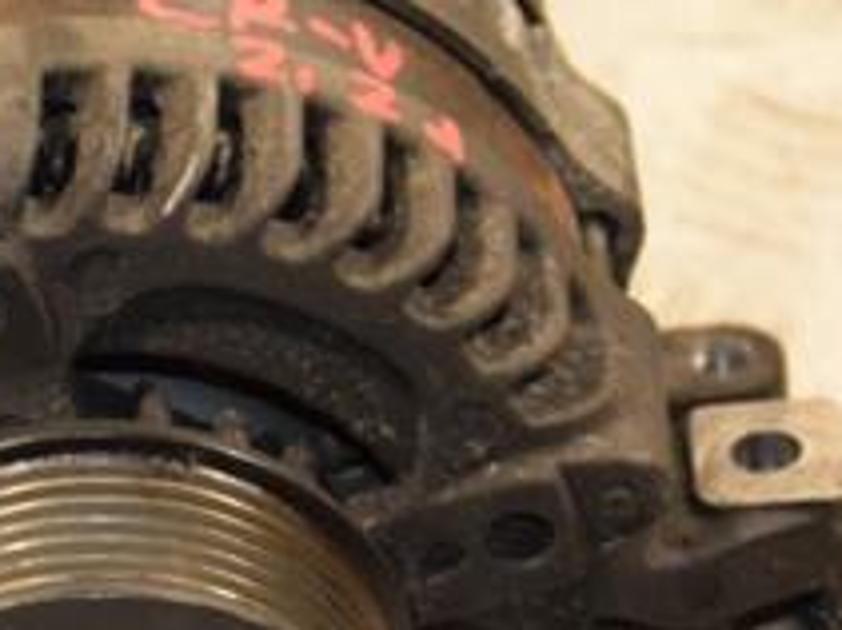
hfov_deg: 6.9
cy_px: 478
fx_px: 6977
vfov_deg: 5.2
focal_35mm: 287
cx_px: -4
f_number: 5.3
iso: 800
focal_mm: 70
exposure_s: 1/125
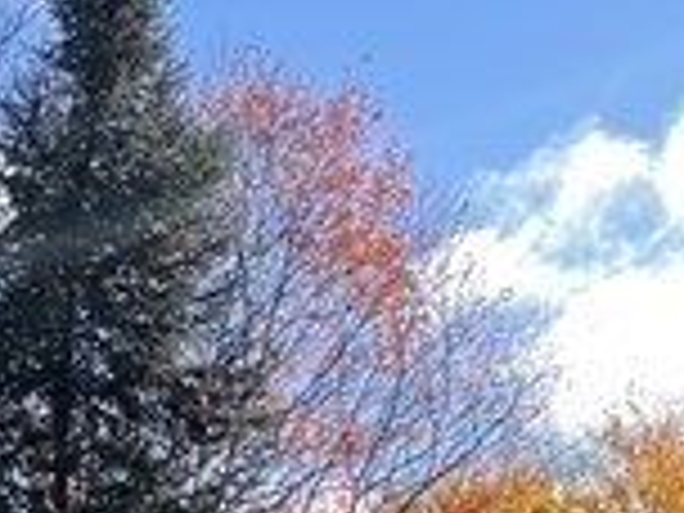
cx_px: 198
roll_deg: -0.4
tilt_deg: -6.4
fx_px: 2589
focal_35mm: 131
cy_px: 1472
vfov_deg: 9.3
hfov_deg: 15.0
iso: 32
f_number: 1.6
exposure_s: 1/590
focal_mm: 4.2
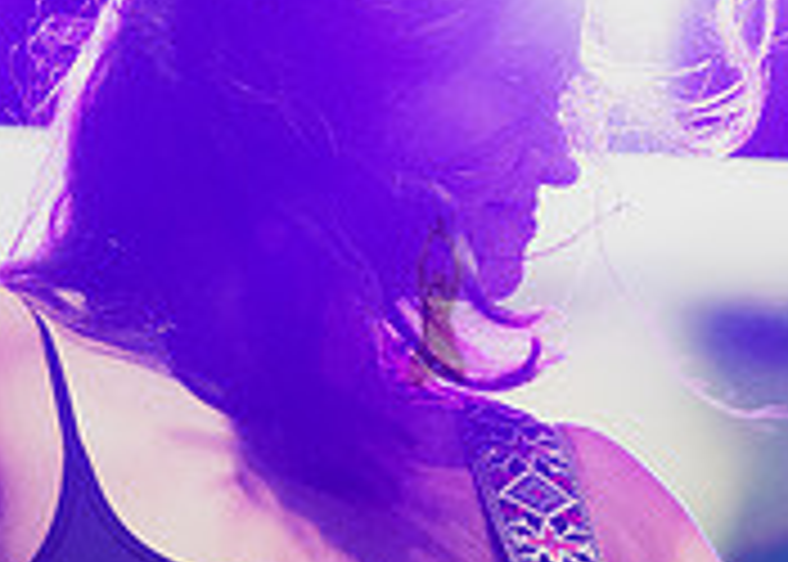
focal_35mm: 250
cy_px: 152
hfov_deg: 8.0
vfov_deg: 5.8
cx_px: 121
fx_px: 5595
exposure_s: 1/500
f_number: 4
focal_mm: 62
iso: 4000
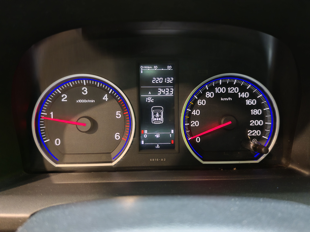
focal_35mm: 27
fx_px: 242
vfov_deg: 51.4
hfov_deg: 65.3
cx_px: 155
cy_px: 116
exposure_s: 1/33
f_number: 1.4
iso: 160
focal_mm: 6.83
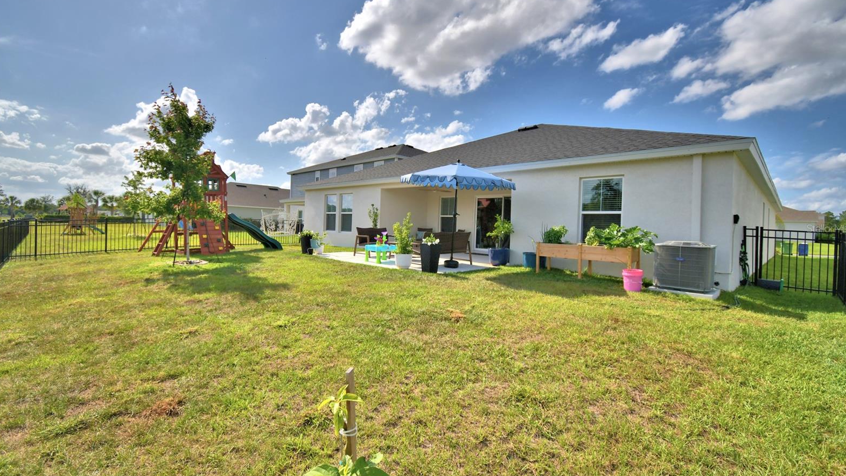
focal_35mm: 16
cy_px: 228
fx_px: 359
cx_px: 424
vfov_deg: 67.1
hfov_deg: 99.4
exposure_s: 1/2000
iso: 100
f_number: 4.5
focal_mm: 10
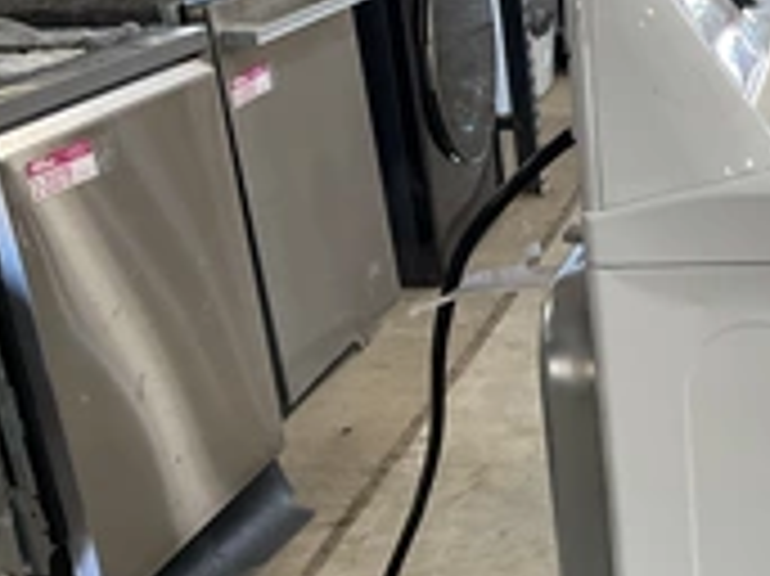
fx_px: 1512
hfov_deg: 26.2
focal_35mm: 68
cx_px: 865
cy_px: 482
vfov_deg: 21.3
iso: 64
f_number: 1.8
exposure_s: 1/60
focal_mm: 3
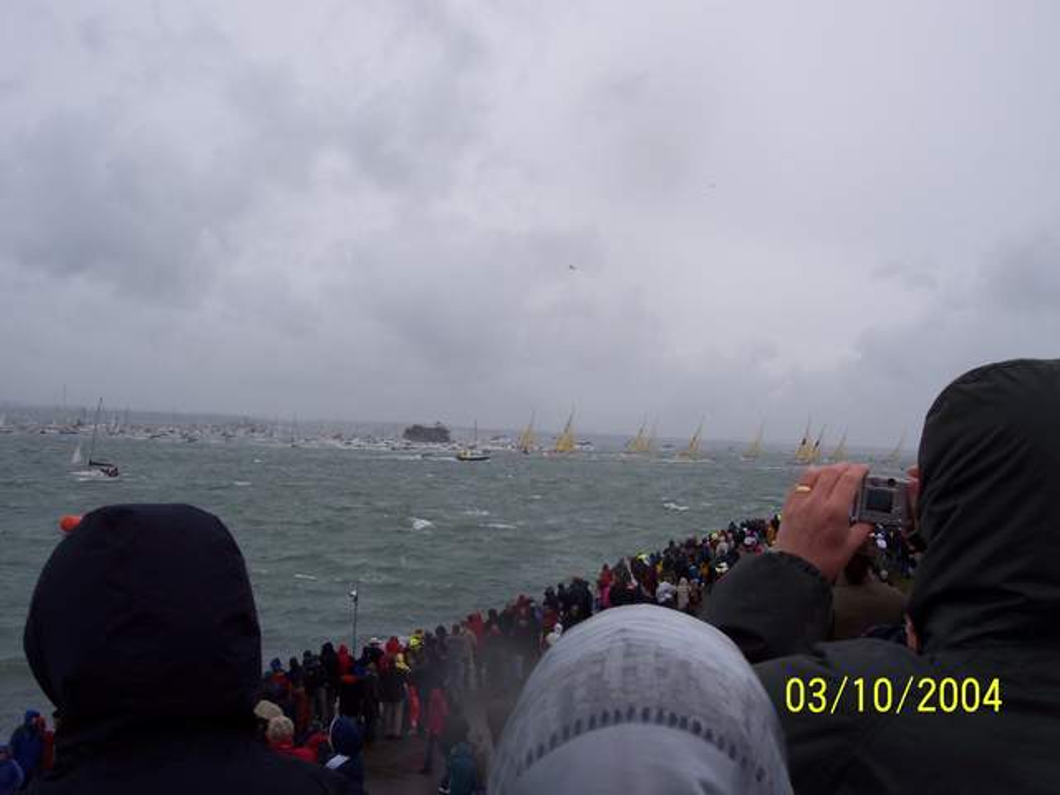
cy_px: 398
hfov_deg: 49.0
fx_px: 1164
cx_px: 530
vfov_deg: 37.7
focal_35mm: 38
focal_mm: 8
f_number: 4.8
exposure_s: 1/700
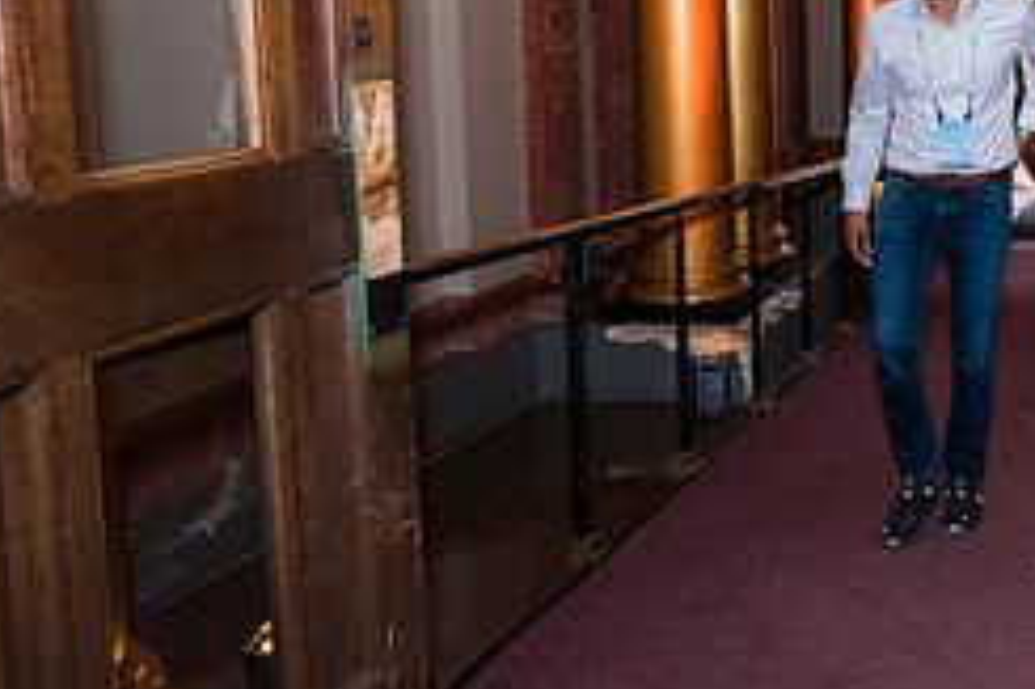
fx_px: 1293
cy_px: 120
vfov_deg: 29.0
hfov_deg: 37.6
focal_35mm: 45
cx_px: 1094
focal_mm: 18
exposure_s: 1/100
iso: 800
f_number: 5
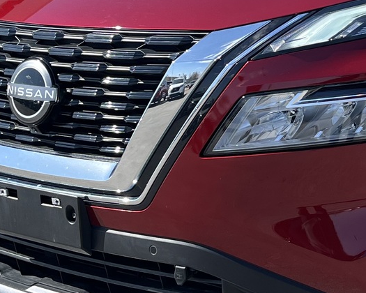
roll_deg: +2.6
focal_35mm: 99
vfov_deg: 15.4
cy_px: 46
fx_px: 1072
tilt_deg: -8.7
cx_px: 384
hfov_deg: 18.7
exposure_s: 1/1721
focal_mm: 5.1
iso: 50
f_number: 1.6
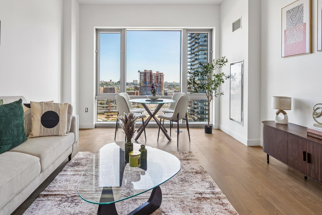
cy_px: 112
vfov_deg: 67.3
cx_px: 145
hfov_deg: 89.7
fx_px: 161
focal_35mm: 18
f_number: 7.1
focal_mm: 14
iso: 400
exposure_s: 1/30
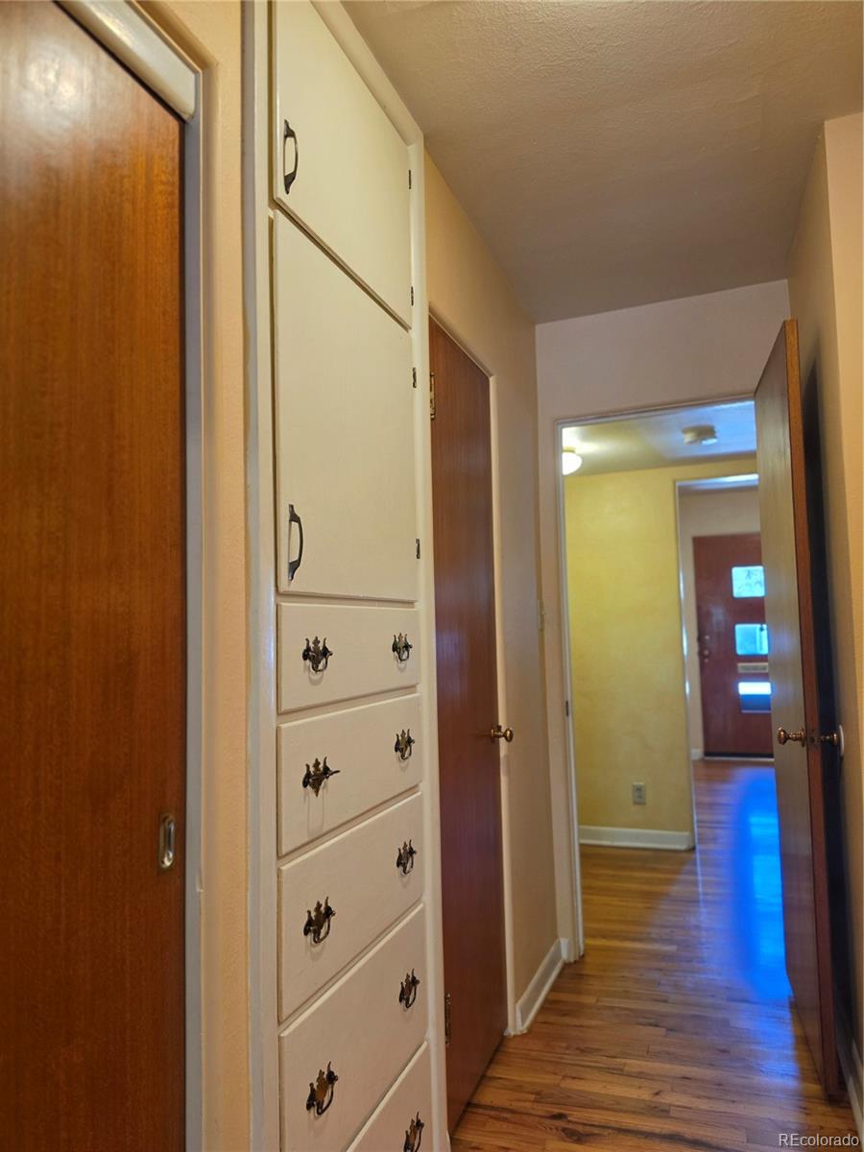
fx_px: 765
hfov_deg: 58.9
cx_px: 432
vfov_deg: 73.9
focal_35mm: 23
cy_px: 576
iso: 200
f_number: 1.4
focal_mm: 6.5
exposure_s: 1/120
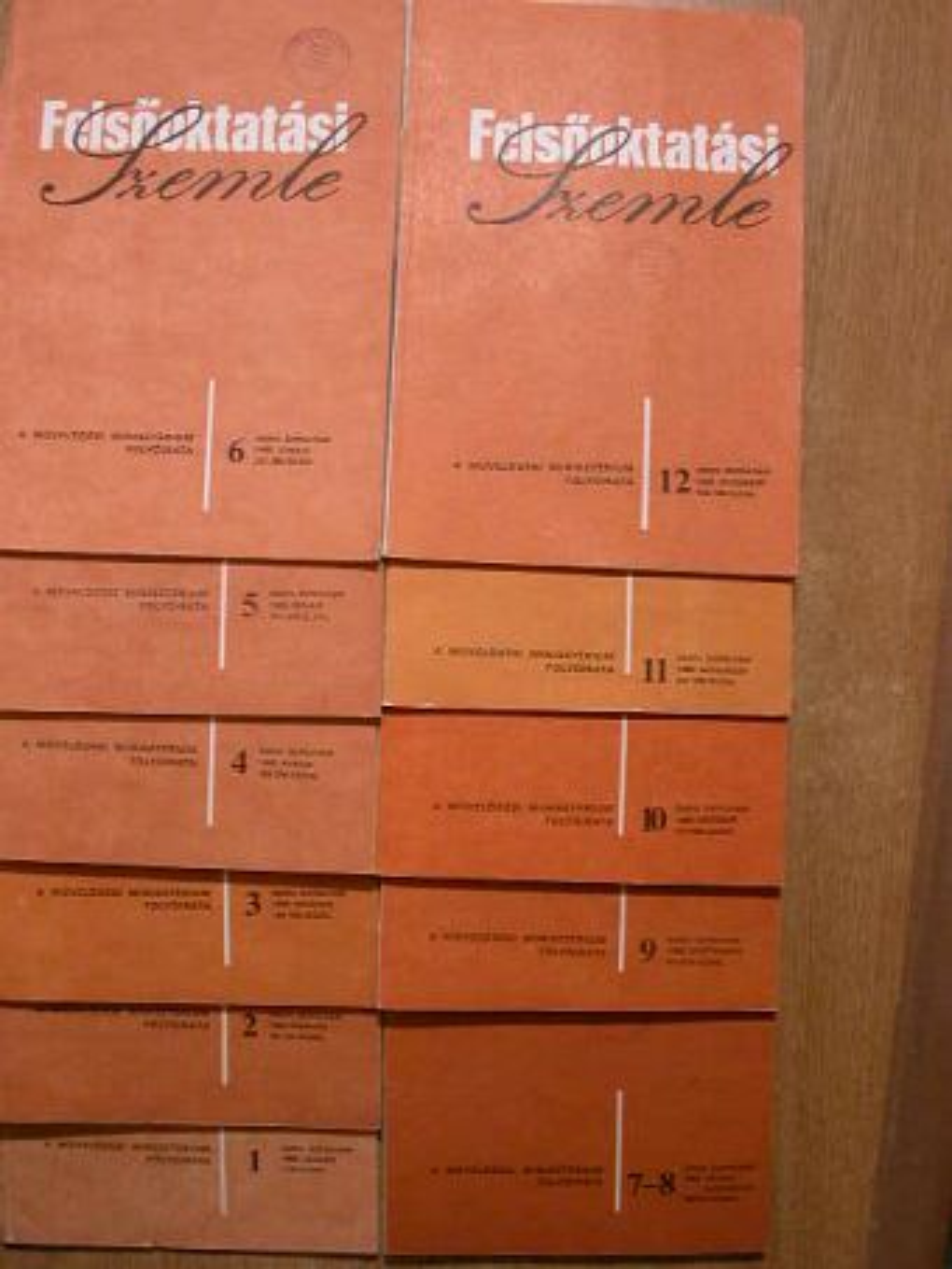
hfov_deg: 37.7
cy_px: 634
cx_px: 476
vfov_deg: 49.0
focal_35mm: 38
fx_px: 1393
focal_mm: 7.85
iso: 100
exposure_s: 1/99.3
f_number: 3.7
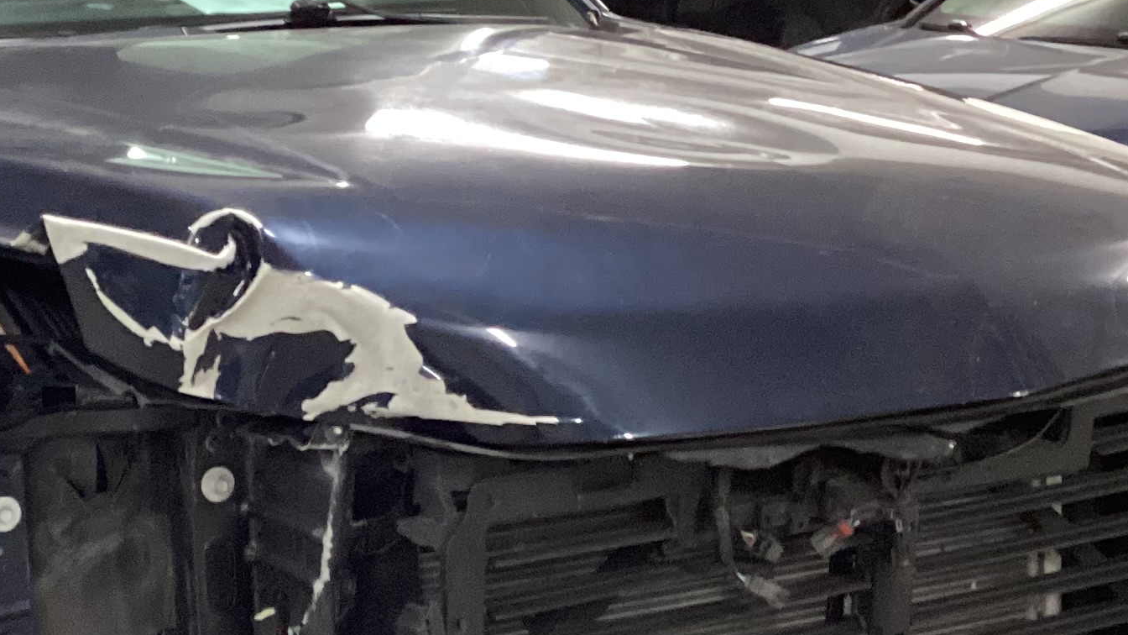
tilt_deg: -17.2
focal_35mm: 82
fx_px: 2453
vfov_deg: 14.7
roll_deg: -0.8
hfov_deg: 25.1
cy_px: 451
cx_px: 113
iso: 400
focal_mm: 3.3
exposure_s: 1/40
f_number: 2.4
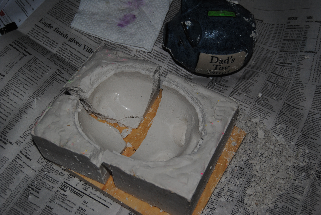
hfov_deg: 42.3
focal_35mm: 46
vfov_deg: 29.0
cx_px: 160
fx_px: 415
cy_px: 108
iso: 200
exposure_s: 1/60
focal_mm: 31
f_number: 4.2
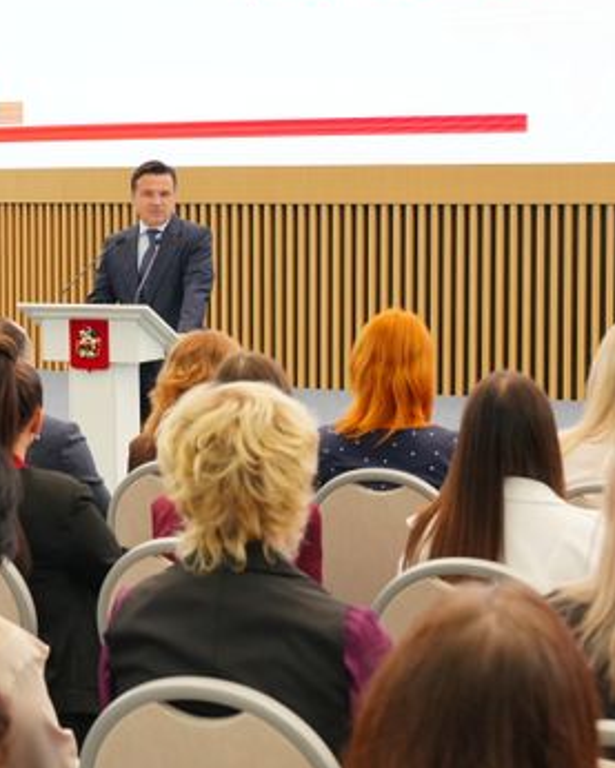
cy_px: 346
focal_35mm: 91
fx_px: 2070
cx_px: 223
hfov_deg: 16.9
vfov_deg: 21.0
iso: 2000
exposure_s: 1/100
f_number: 6.3
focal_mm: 48
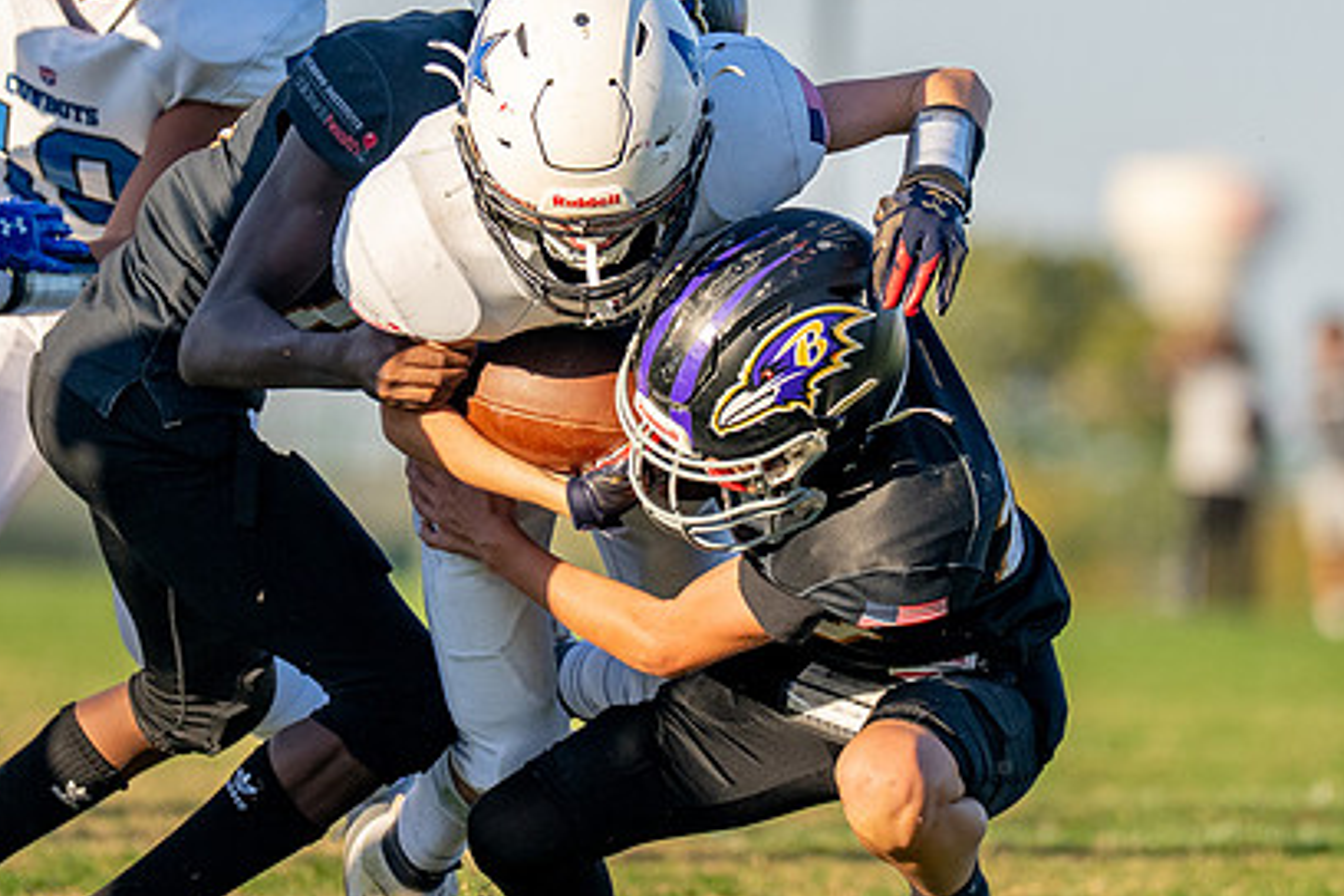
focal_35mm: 552
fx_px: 20606
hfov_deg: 3.7
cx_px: 738
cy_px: 334
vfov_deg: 2.5
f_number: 2.8
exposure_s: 1/2500
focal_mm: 200
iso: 200
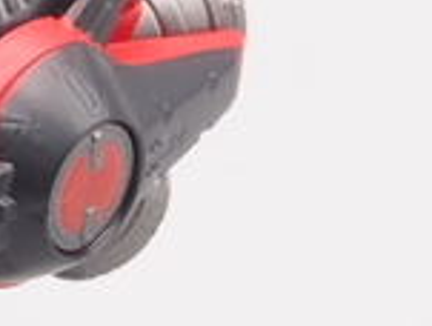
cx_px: -280
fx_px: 4691
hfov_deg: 5.2
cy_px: 237
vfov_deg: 4.0
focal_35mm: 375
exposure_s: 1/6
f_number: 8
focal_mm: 15.27
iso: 100
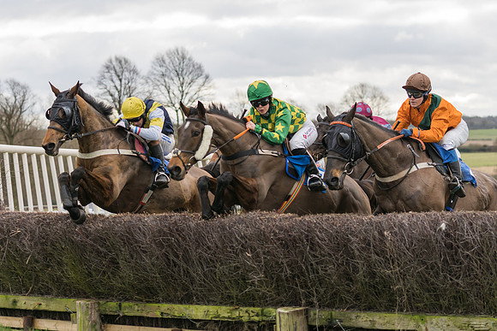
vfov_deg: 12.3
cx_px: 235
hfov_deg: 18.4
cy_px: 156
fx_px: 1535
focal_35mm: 111
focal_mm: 70
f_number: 2.8
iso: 400
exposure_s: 1/1000
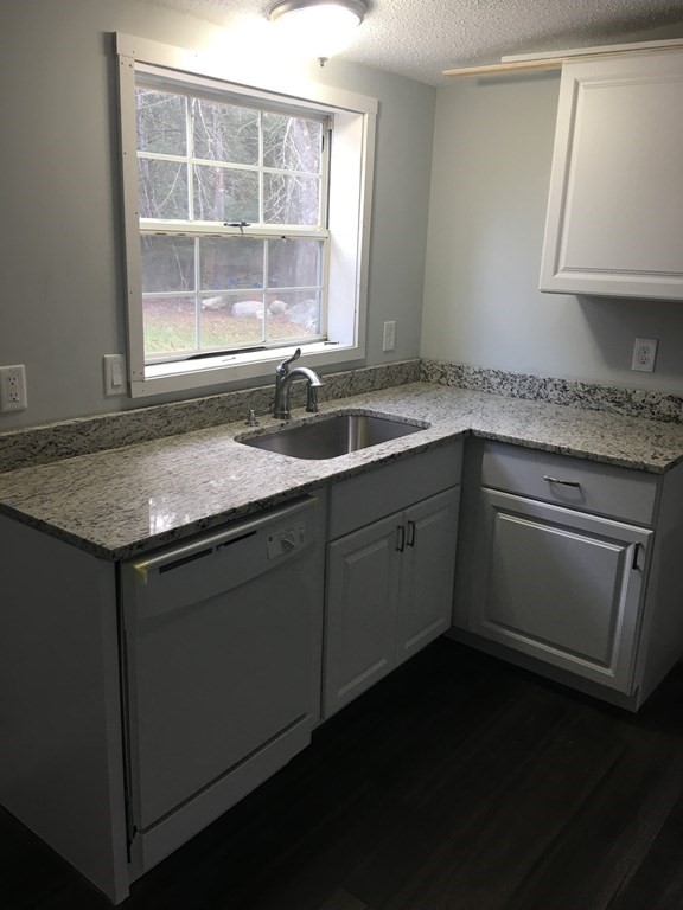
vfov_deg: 61.7
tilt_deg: -14.4
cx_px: 342
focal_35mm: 29
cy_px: 455
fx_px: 763
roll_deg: -2.1
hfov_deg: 48.2
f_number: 2.2
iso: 25
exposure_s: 1/15
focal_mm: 4.15
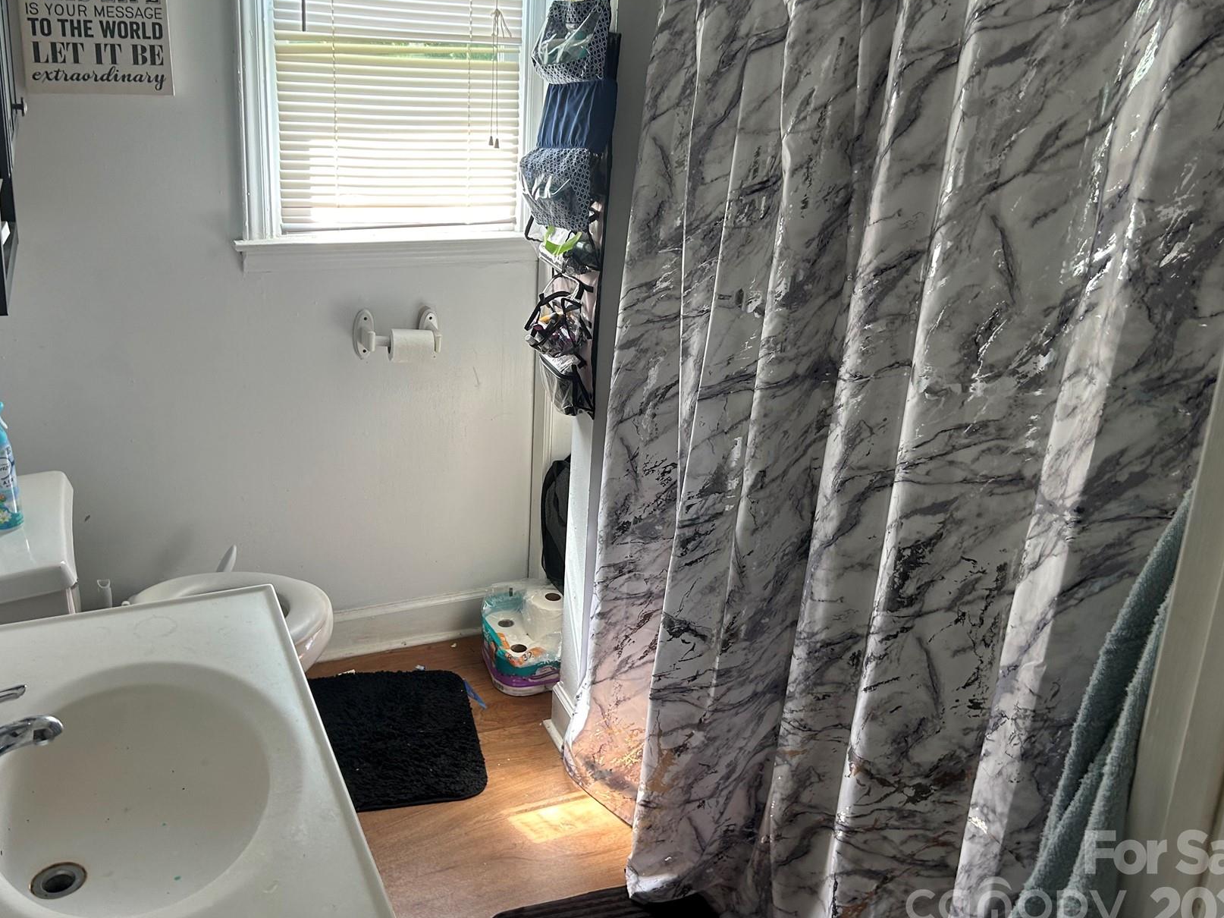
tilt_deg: -18.3
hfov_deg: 55.3
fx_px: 1167
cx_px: 558
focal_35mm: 33
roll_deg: -1.4
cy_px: 390
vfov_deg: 42.8
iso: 64
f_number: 1.5
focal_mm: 5.7
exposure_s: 1/121
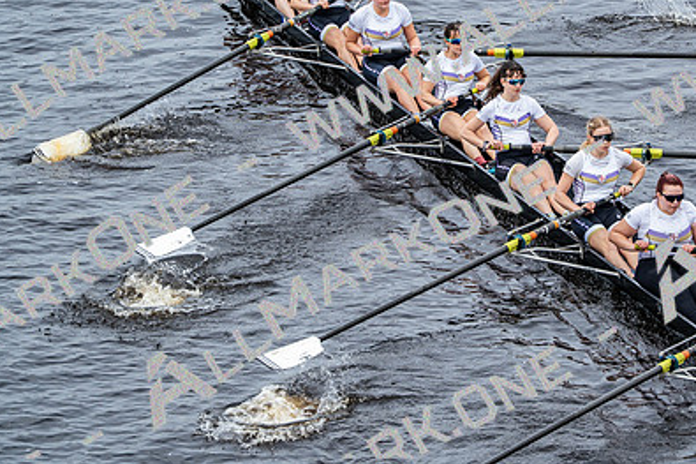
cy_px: 156
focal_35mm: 294
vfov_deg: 4.7
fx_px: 5681
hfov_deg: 7.0
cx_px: 504
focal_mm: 200
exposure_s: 1/2000
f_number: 2.8
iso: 250
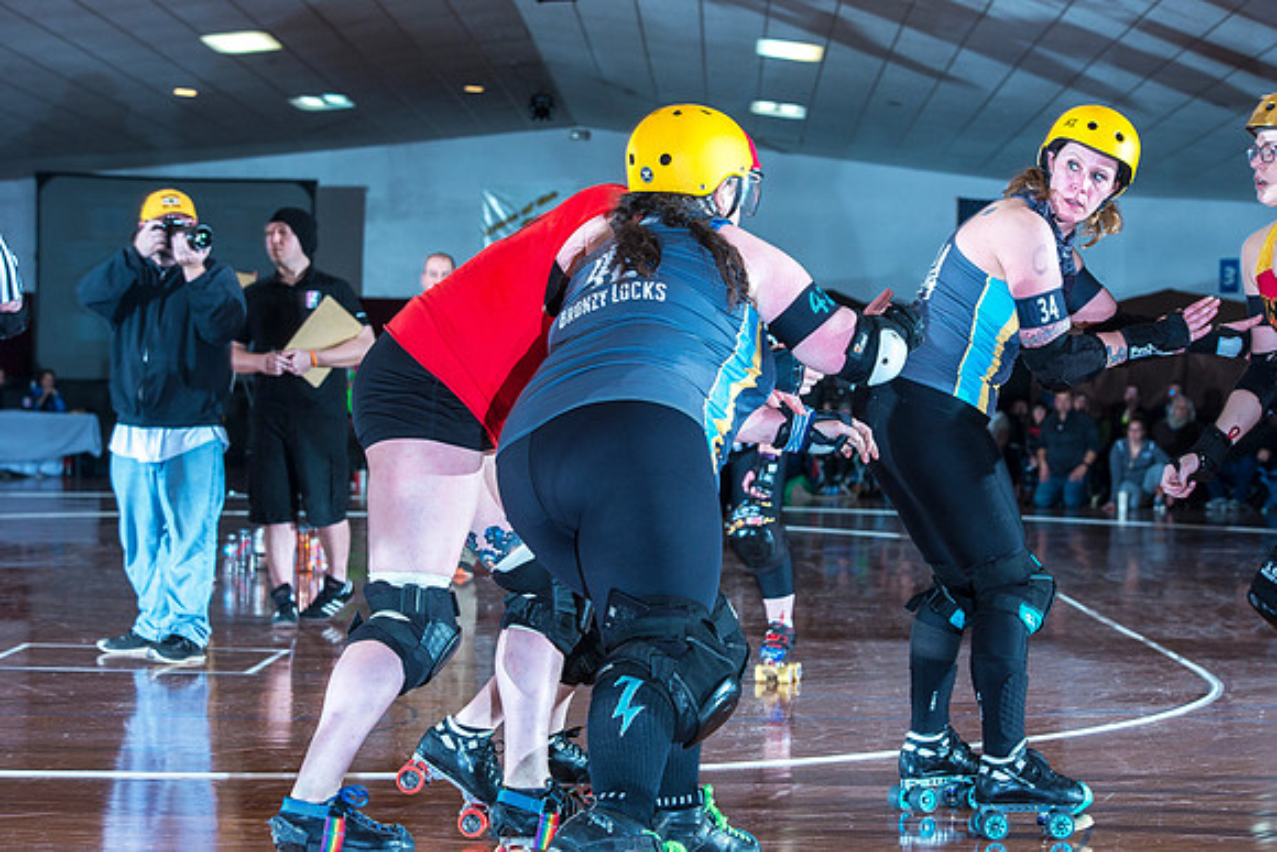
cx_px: 638
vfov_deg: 16.7
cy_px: 426
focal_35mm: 82
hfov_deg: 24.8
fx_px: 2909
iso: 800
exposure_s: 1/160
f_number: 7.1
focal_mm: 82
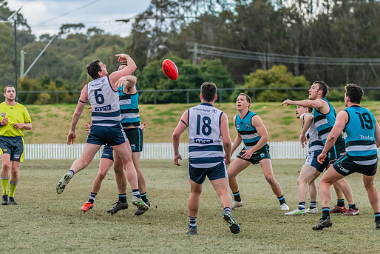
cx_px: 148
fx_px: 2766
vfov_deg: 5.2
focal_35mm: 262
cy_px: 108
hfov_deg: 7.9
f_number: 5.3
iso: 2000
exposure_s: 1/1600
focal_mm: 210
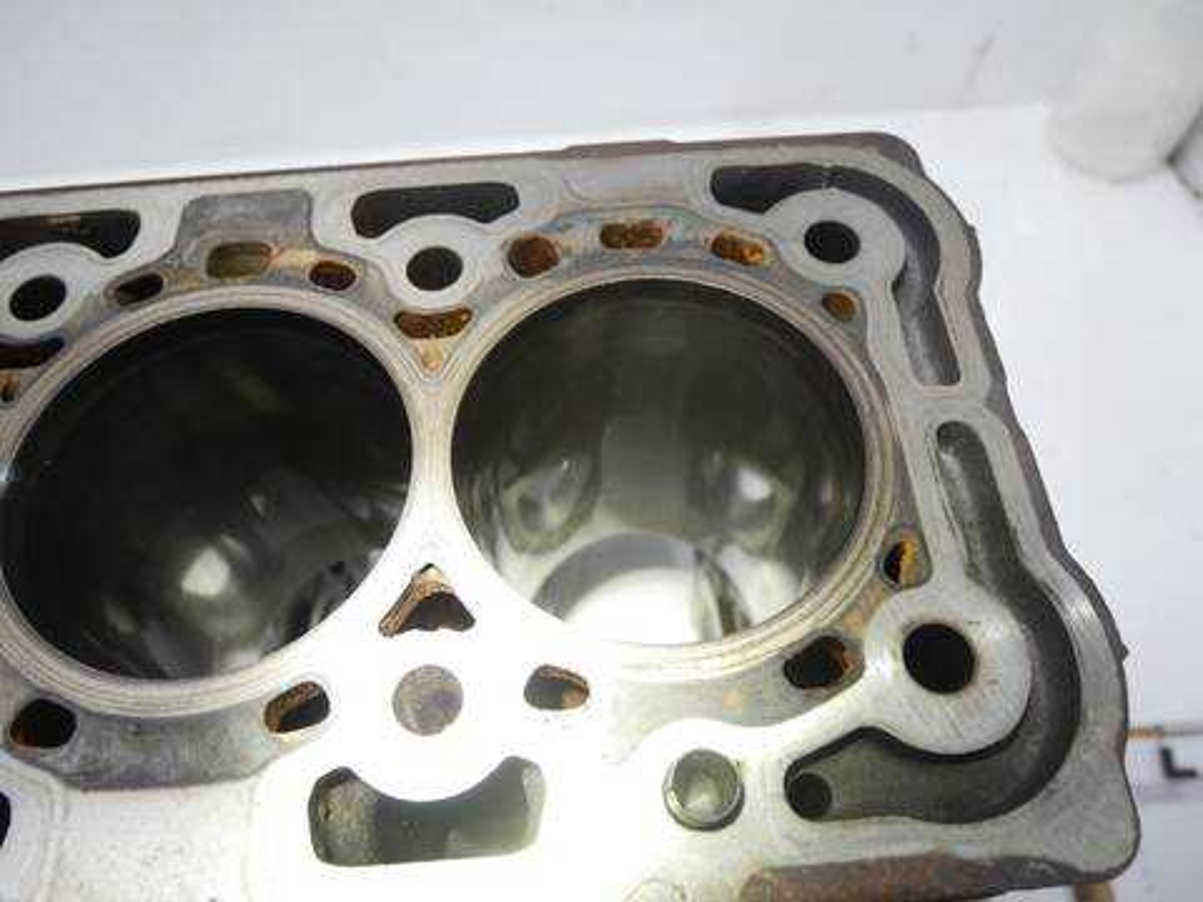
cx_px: 602
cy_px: 451
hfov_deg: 71.6
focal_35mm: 24
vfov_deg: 56.8
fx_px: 834
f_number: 3.5
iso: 500
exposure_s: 1/60
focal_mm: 12
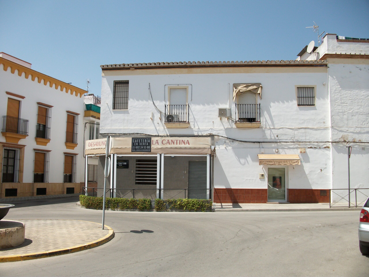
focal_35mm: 31
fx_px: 330
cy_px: 138
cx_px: 184
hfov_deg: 58.4
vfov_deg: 45.4
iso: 80
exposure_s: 1/163
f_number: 8.8
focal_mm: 5.7
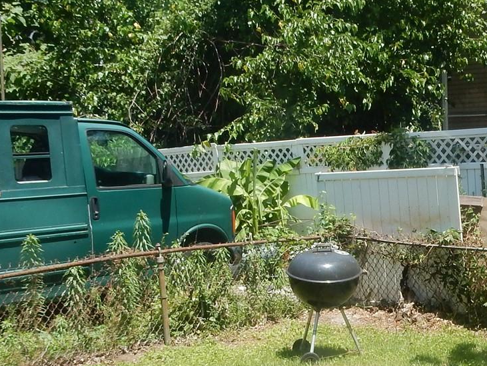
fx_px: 985
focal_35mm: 70
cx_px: 367
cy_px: 232
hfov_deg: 27.4
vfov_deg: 21.0
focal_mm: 4.5
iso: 125
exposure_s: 1/400
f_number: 4.5
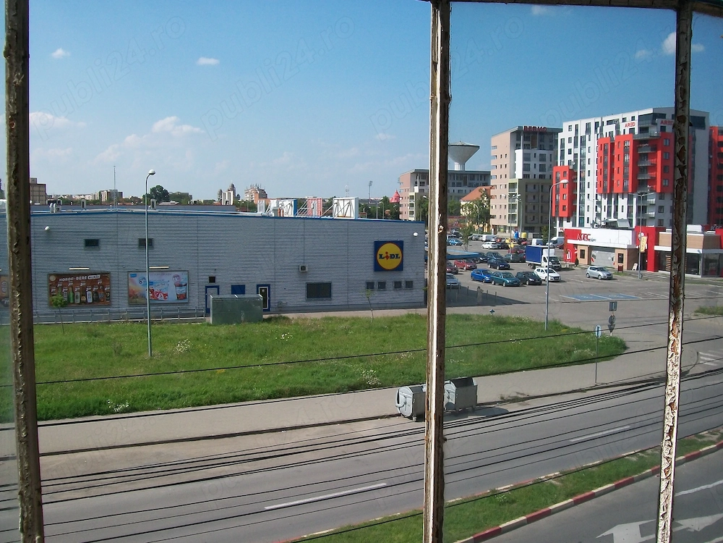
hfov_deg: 51.4
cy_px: 272
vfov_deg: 39.7
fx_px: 752
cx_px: 362
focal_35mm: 36
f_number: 4.8
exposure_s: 1/500
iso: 80
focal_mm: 6
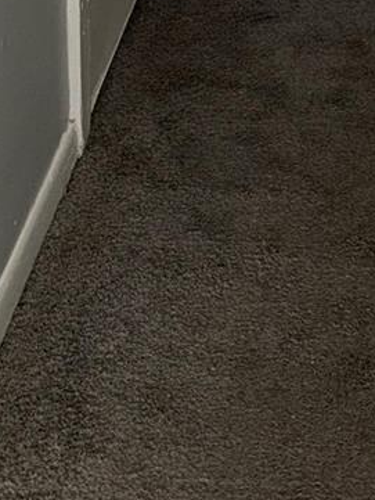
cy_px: -508
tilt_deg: -7.5
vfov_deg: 15.3
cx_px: 457
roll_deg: -0.6
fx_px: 1472
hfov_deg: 14.1
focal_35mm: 102
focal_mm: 6.76
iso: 125
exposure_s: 1/17
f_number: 1.78
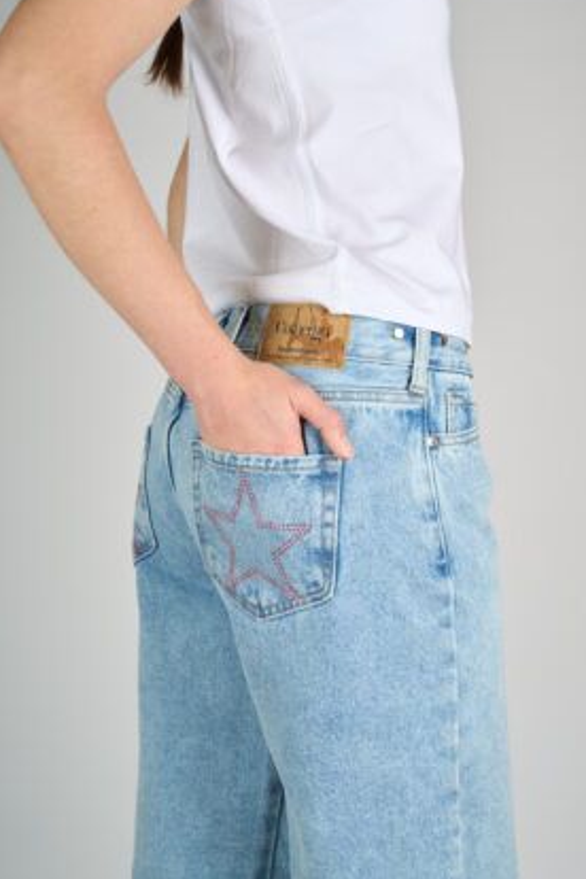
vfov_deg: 31.5
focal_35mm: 64
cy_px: 446
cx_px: 316
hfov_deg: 21.3
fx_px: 1557
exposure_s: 1/160
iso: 100
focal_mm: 58.7
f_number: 13
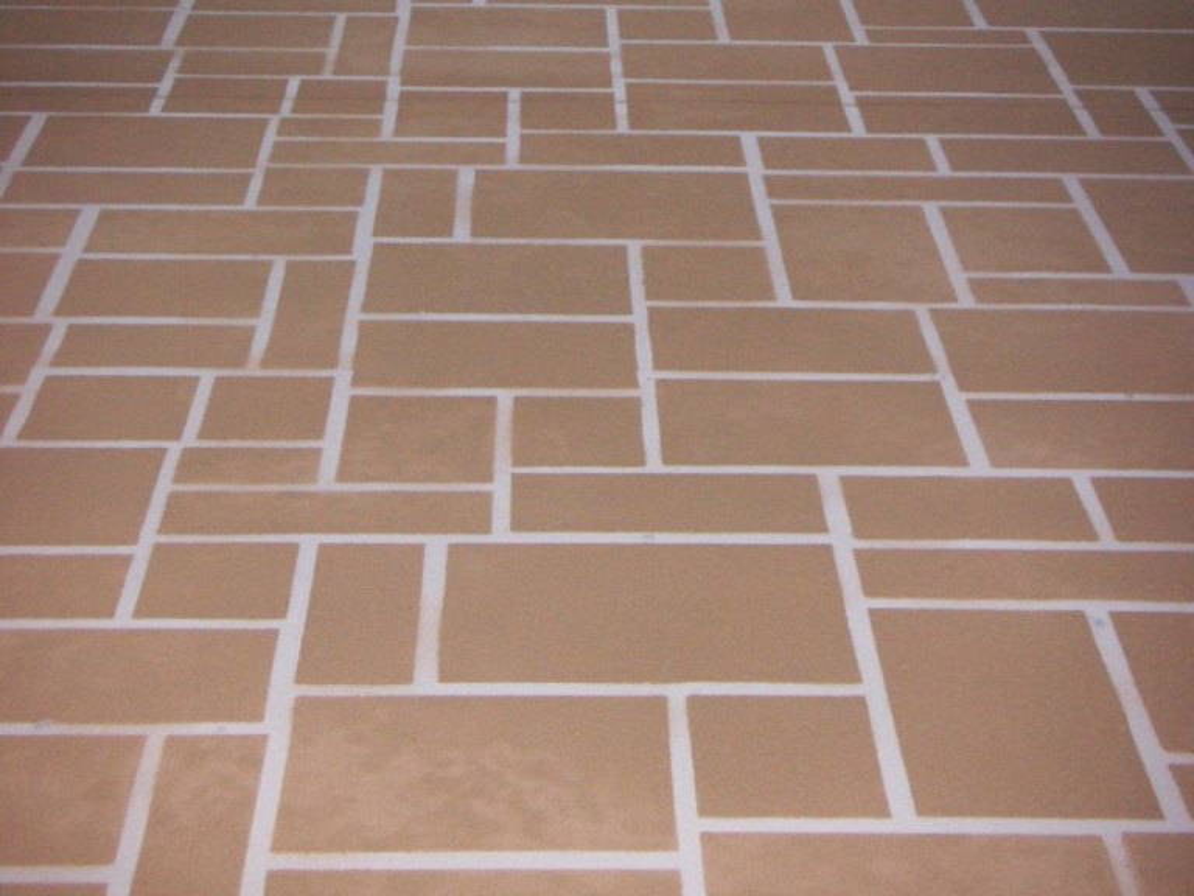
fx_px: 2518
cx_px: 597
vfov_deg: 20.2
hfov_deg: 26.7
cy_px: 448
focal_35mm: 73
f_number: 3.5
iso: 200
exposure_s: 1/60
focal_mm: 9.7
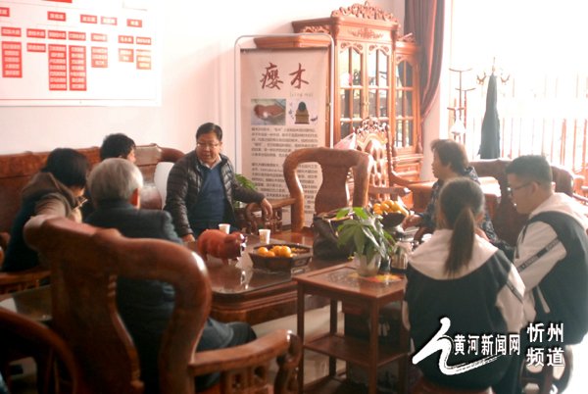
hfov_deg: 46.3
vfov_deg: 32.0
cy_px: 197
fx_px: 687
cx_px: 294
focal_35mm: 42
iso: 800
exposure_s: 1/25
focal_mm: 28
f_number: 2.8
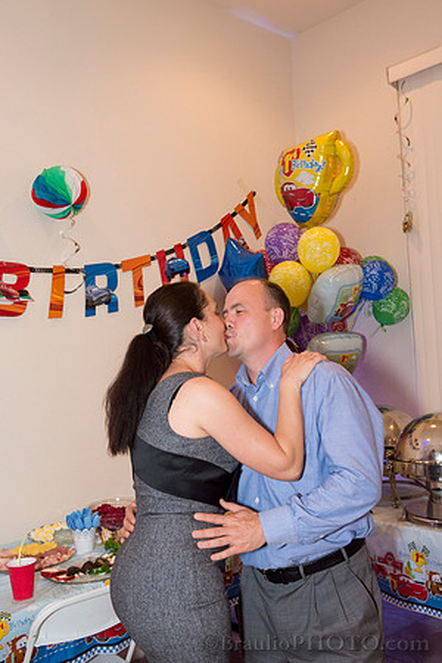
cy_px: 332
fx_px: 663
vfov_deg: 53.1
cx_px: 221
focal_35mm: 36
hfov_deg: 36.9
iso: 4000
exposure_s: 1/200
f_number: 7.1
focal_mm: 36
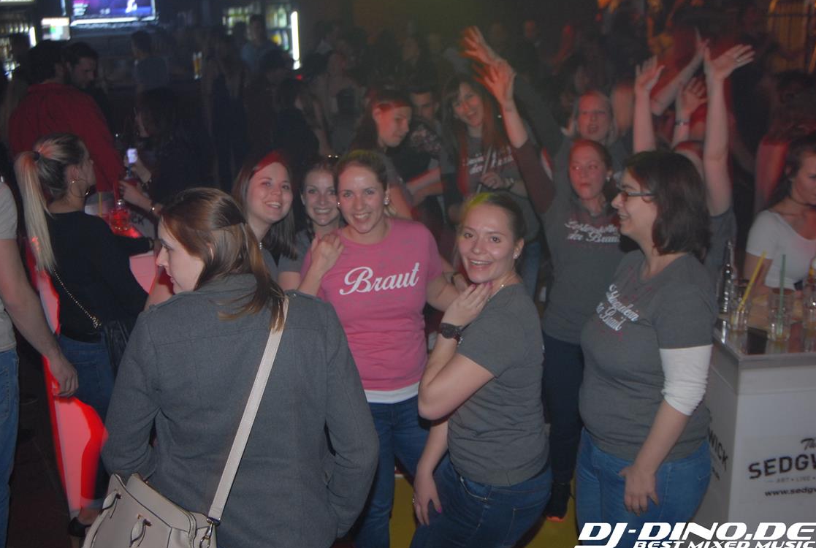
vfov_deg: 31.3
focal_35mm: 43
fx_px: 977
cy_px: 271
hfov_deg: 45.3
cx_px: 403
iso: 400
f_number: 5.6
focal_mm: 28
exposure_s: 1/6
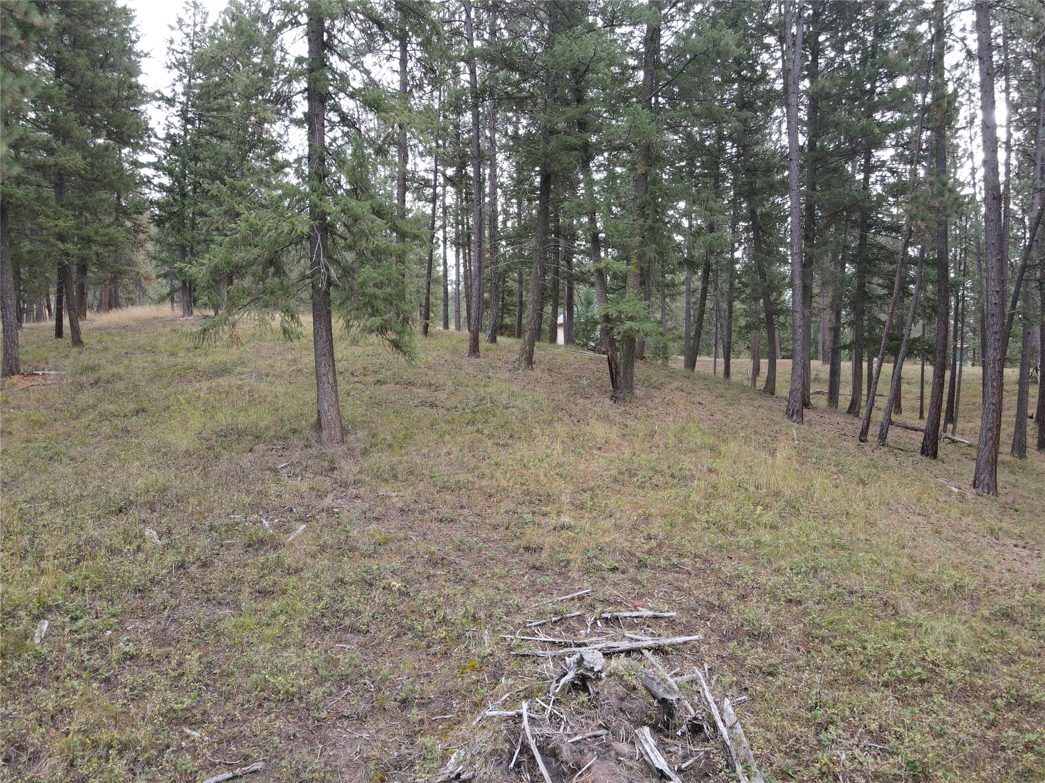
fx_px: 725
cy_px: 392
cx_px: 522
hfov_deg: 71.6
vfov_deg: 56.8
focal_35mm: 24
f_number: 2.8
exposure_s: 1/15
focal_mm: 4.5
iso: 130
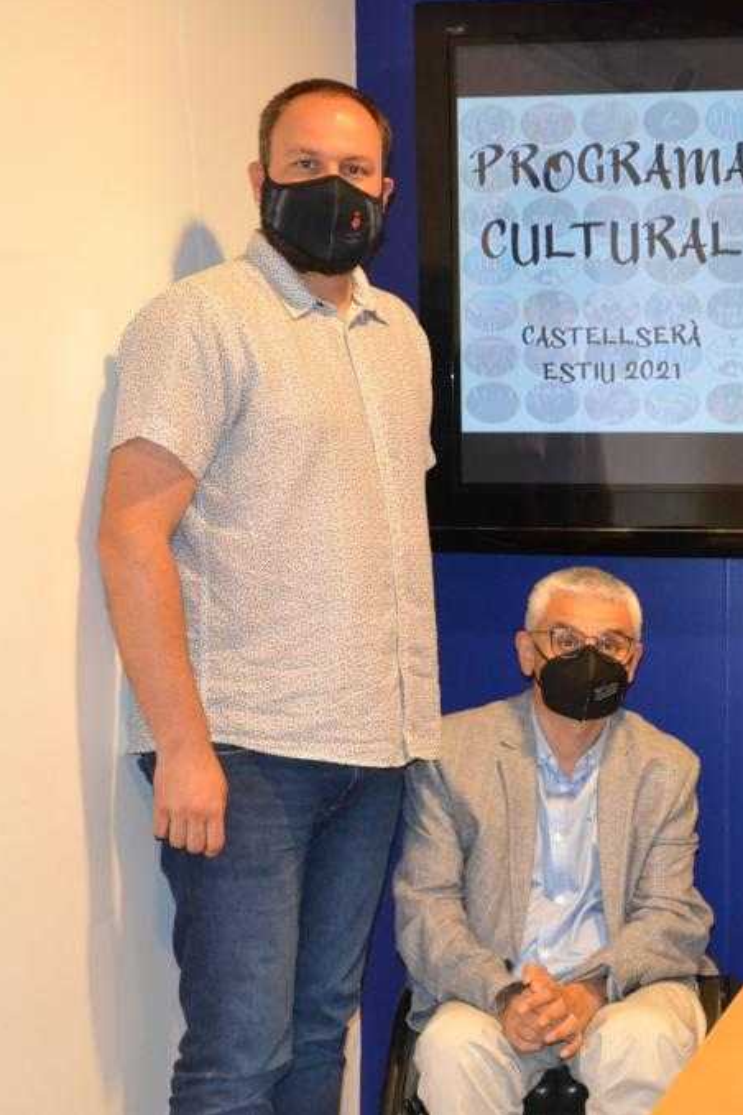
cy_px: 555
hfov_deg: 19.3
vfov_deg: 29.7
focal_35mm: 68
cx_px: 784
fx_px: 2105
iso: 3200
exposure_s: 1/60
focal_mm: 30
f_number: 4.2
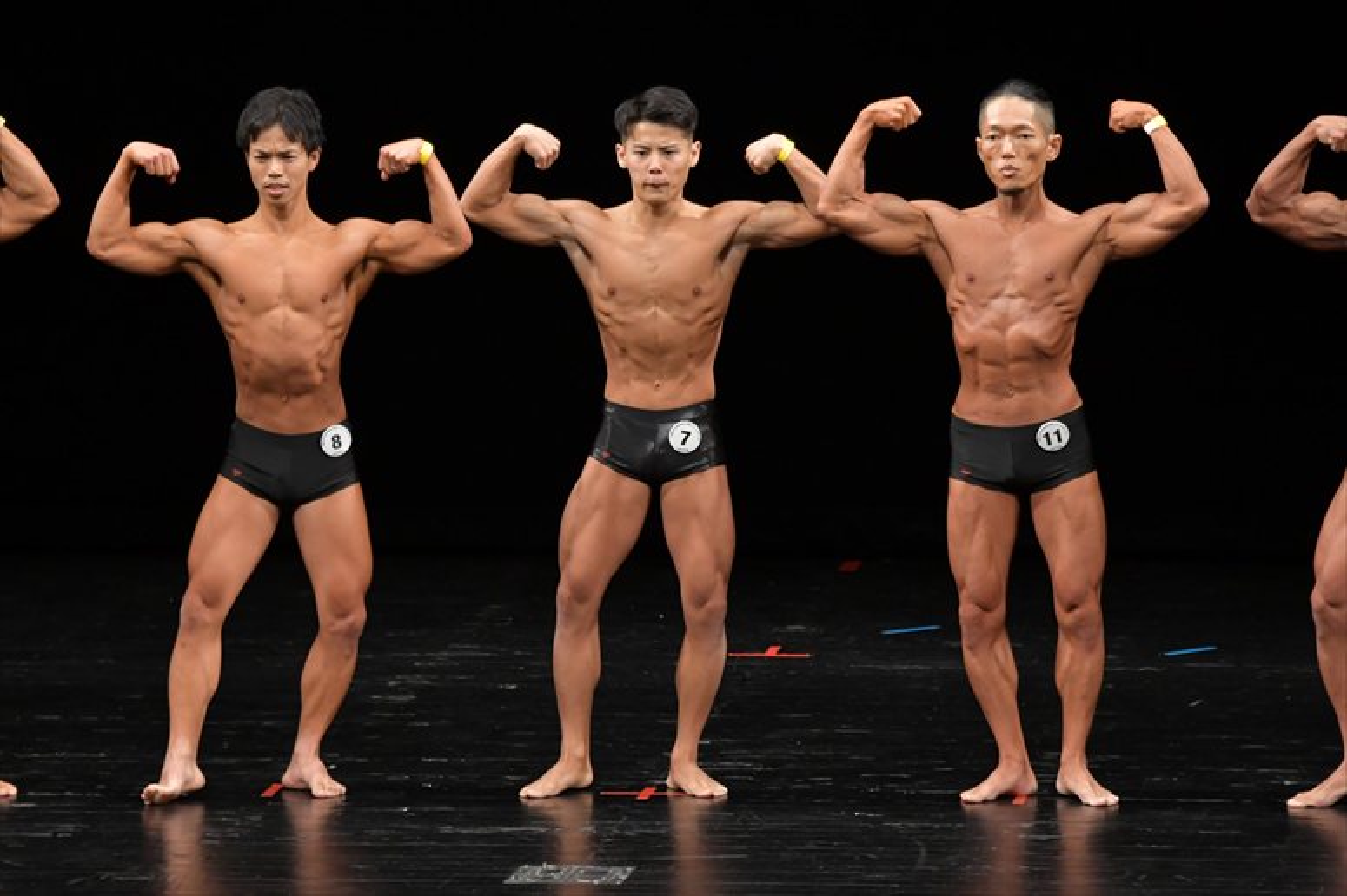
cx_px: 674
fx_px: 10098
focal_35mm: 270
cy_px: 448
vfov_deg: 5.1
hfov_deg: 7.6
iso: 2500
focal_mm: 180
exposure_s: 1/400
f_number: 5.6
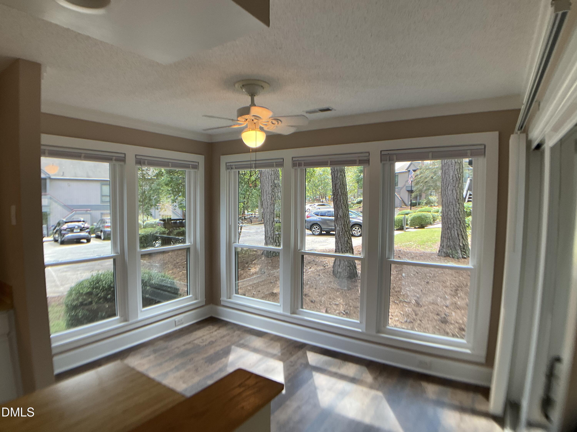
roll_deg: -0.7
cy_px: 216
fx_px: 483
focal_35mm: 29
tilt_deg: -2.2
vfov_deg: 48.2
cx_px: 288
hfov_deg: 61.7
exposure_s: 1/120
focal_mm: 3
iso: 50
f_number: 1.8
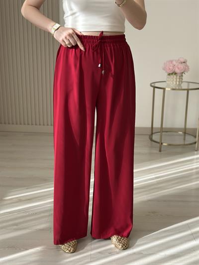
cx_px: 100
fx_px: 368
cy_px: 132
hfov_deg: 30.3
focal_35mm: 48
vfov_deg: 39.6
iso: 80
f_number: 1.78
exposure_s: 1/549
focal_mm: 6.86
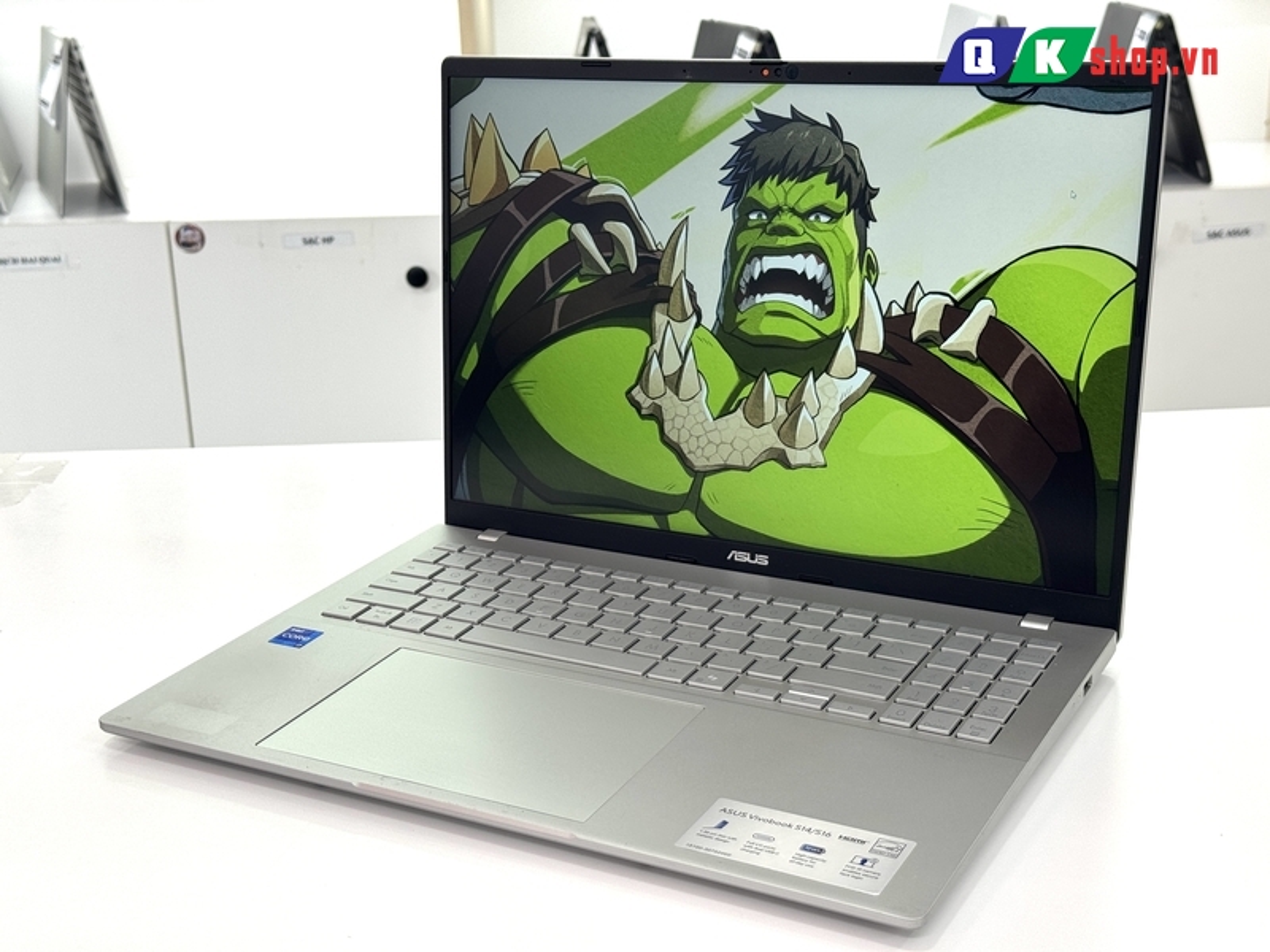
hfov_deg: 39.7
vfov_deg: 30.3
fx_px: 1761
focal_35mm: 48
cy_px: 476
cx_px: 635
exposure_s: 1/134
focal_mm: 6.76
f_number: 1.78
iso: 64
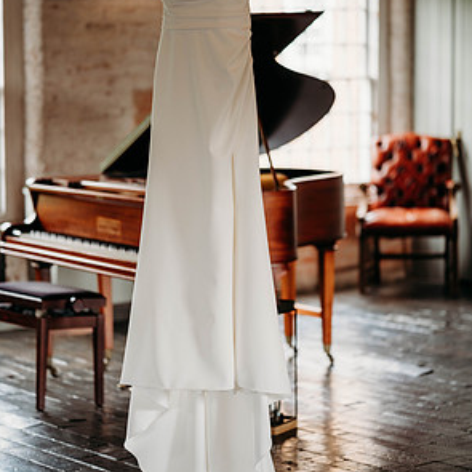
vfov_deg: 15.8
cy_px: 210
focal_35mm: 110
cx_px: 236
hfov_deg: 15.8
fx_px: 1697
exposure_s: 1/320
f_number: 1.8
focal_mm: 85
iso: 100
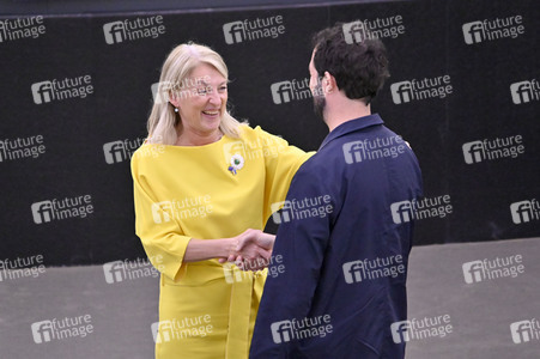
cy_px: 180
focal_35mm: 600
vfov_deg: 2.3
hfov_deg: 3.4
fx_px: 8993
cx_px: 270
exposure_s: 1/500
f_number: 6.3
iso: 6400
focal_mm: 600
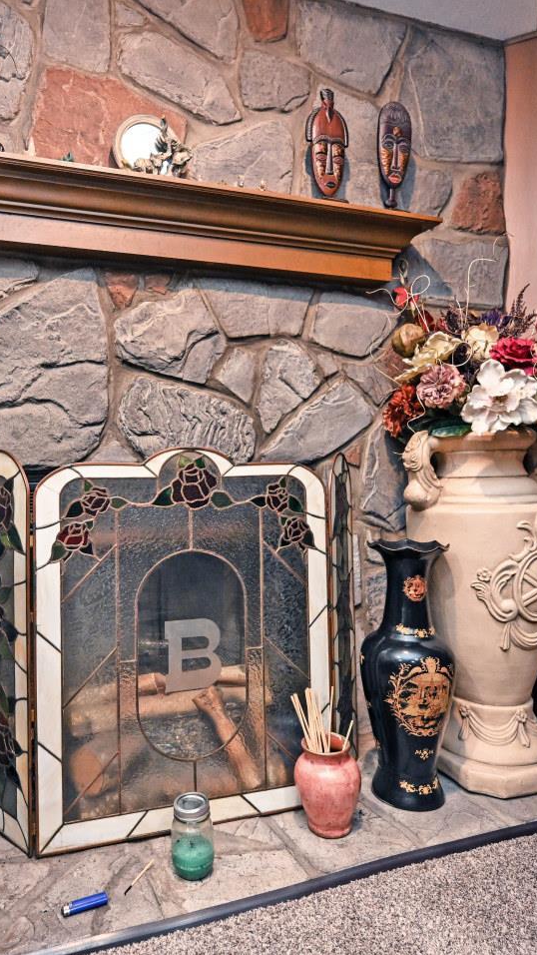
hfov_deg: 49.0
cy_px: 467
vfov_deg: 78.7
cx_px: 195
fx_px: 582
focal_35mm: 23
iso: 2200
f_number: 4
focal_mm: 14
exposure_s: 1/60
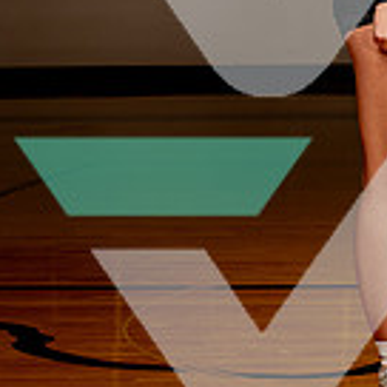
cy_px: -55
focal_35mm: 221
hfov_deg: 7.6
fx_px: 2795
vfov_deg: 7.9
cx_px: 748
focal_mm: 61
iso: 100
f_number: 5.6
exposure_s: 1/250
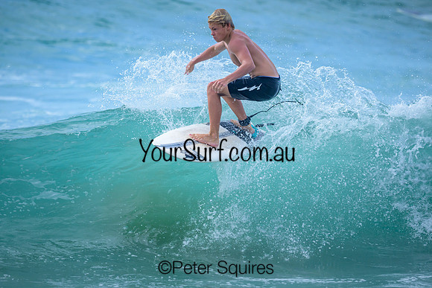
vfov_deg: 1.5
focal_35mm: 893
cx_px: 241
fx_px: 10718
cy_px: 153
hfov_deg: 2.3
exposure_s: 1/3200
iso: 560
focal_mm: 800
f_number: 6.3
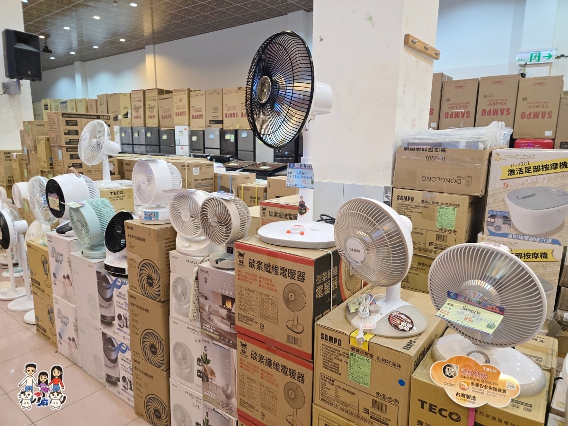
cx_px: 284
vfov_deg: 58.9
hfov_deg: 73.9
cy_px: 213
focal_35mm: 23
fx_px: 377
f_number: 1.7
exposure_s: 1/120
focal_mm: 6.3
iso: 500
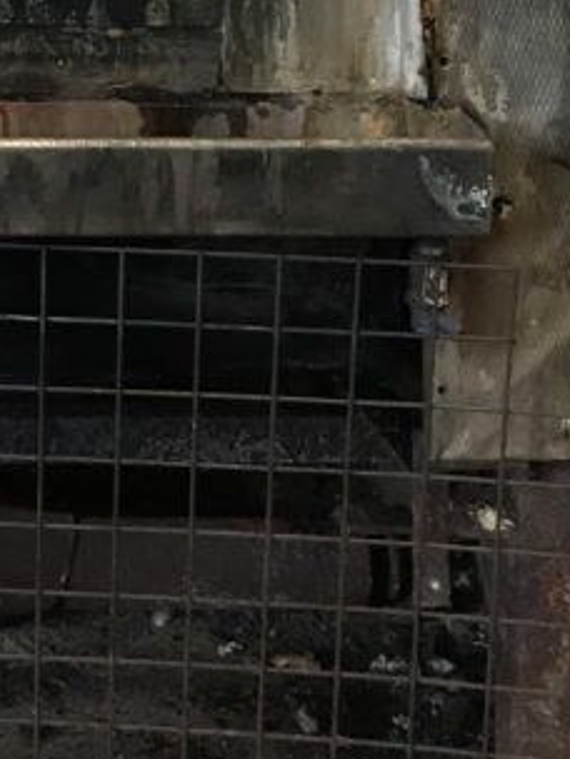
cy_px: -139
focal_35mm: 86
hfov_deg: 16.4
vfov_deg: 21.3
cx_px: -132
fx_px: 1888
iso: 100
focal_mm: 3.99
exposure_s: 1/17
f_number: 1.8
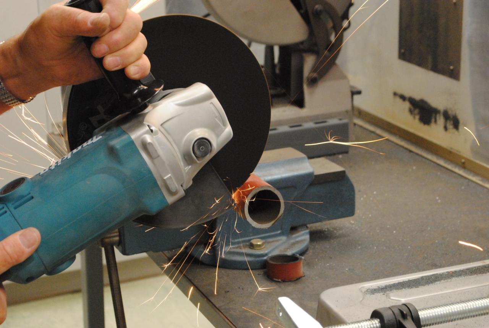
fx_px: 1122
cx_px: 244
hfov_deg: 24.6
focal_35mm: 82
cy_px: 164
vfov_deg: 16.6
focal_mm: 55
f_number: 8
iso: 1600
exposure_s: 1/25
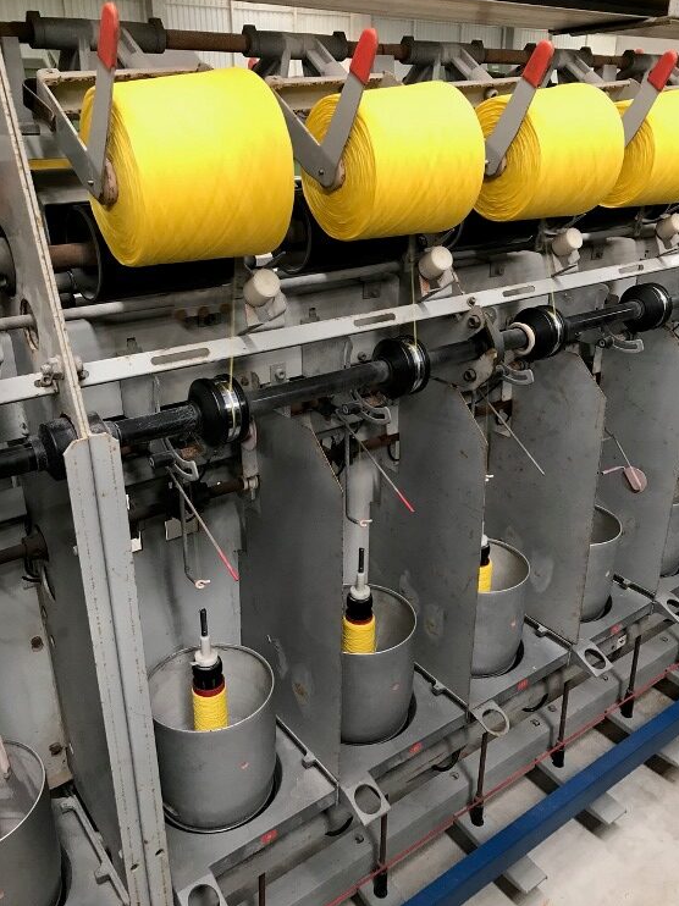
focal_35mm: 29
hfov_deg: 48.2
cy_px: 440
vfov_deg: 61.7
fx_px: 759
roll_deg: +0.6
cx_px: 331
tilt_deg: -22.5
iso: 40
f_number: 1.8
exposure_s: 1/25
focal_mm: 3.99
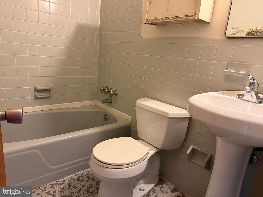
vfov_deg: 56.8
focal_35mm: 24
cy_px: 98
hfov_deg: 71.6
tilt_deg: -12.9
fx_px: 182
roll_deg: -5.3
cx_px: 132
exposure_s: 1/60
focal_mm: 6.76
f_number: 1.78
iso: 400
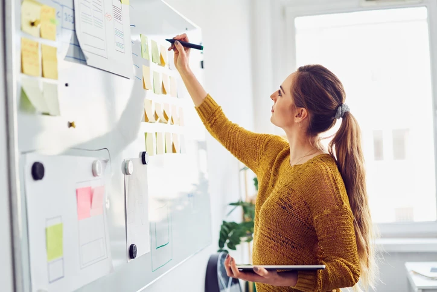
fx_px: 668
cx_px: 218
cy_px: 146
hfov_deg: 36.2
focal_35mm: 55
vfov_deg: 24.6
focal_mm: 55
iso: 640
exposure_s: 1/200
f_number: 2.2
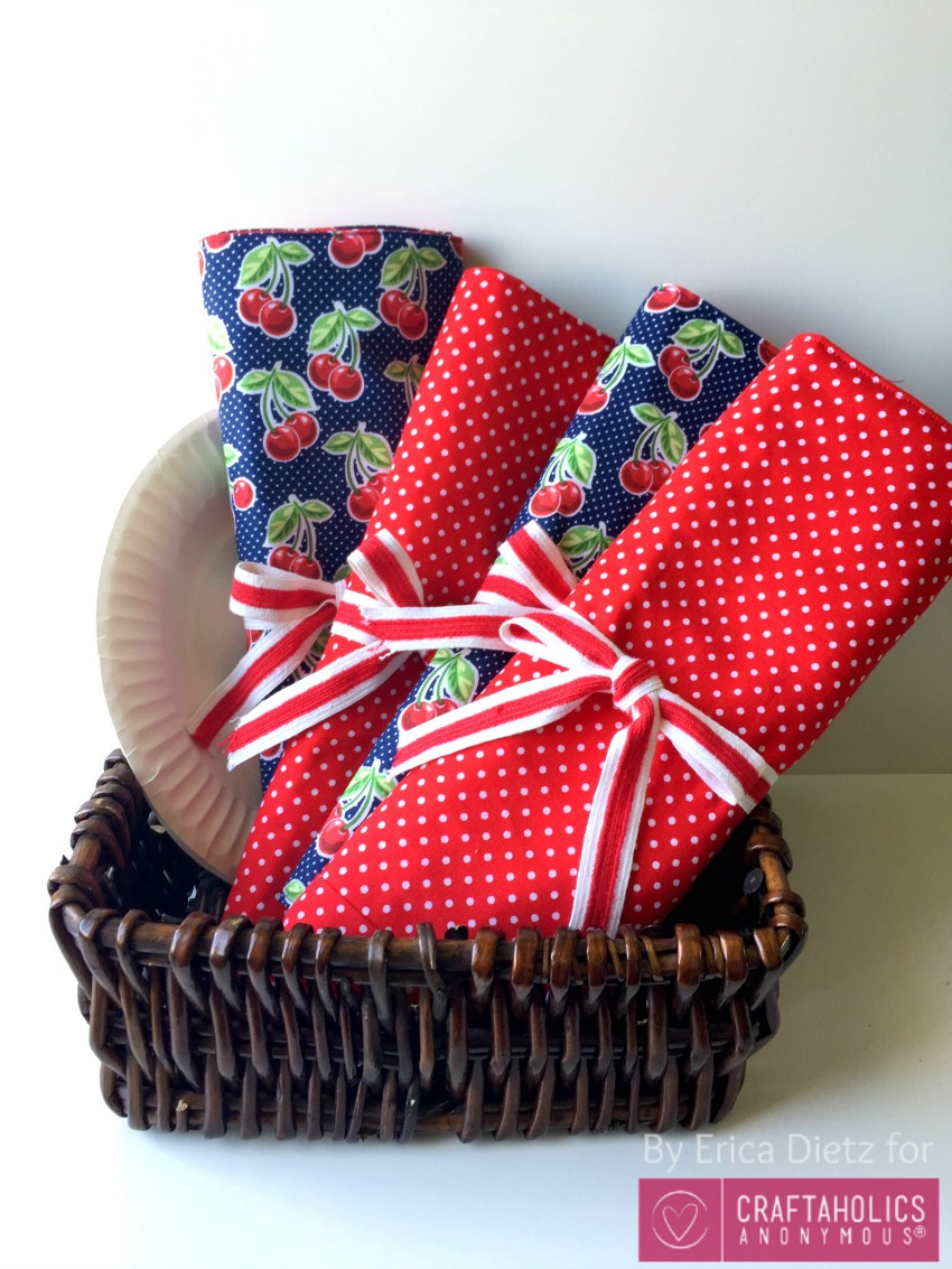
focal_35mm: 29
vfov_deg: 61.7
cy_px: 634
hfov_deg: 48.2
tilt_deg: -29.9
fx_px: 1063
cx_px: 476
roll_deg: -0.6
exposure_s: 1/60
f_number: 2.2
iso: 32
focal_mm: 4.15
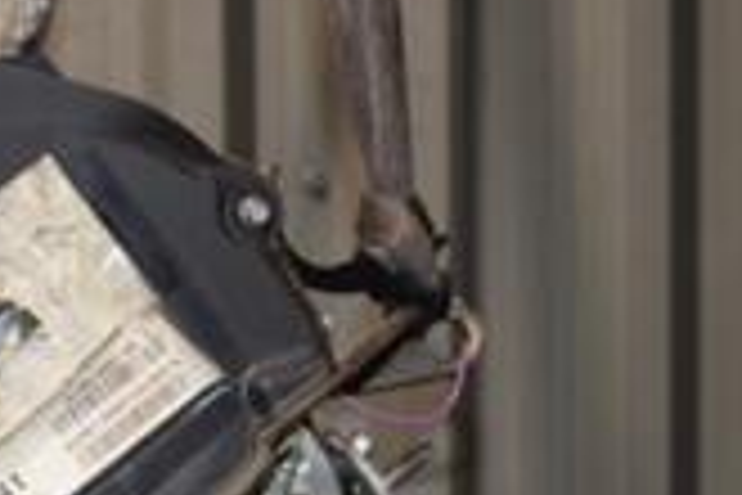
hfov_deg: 15.6
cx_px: 270
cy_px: 828
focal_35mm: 131
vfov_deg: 10.0
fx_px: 2700
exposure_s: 1/60
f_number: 5
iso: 800
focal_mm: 24
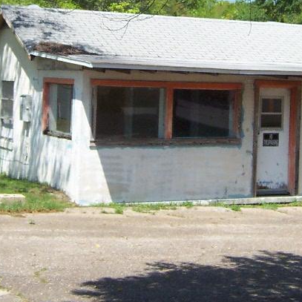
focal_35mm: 86
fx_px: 849
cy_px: 47
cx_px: 164
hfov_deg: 20.2
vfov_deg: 19.9
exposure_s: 1/500
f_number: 4
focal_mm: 5.5
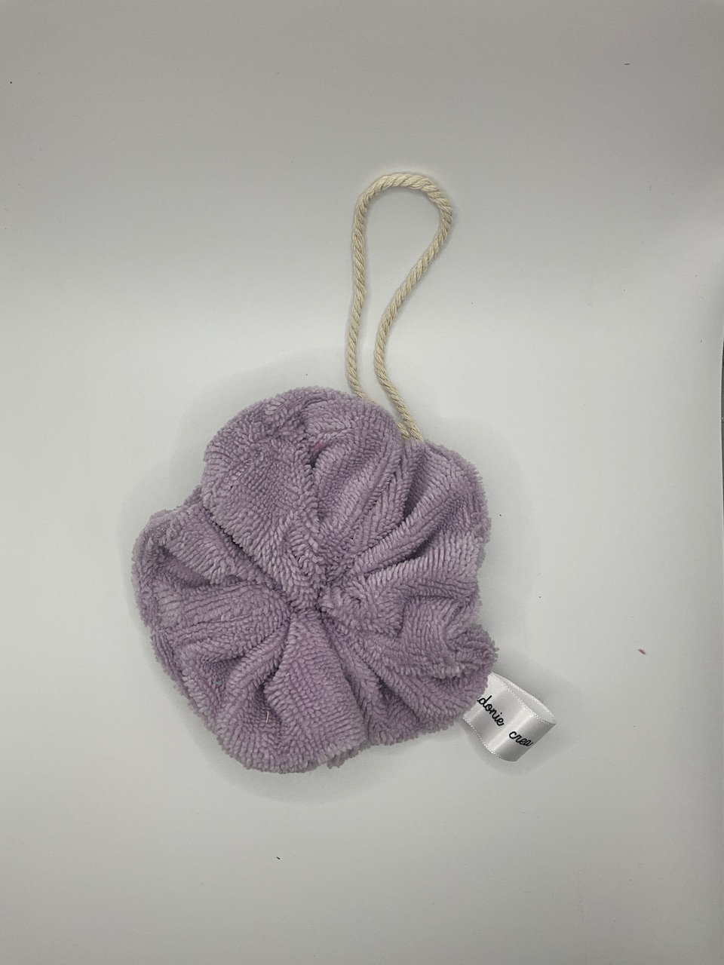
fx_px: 809
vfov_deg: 61.7
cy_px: 482
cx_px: 362
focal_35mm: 29
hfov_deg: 48.2
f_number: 1.8
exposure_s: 1/294
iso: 25
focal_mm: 3
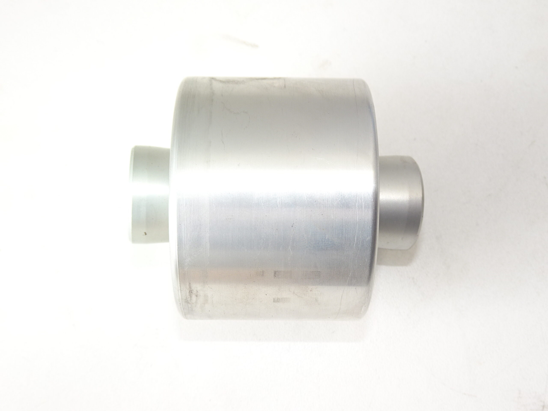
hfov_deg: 43.9
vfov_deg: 33.6
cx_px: 274
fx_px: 681
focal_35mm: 43
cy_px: 206
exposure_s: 1/50
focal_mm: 7.3
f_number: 4.5
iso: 80
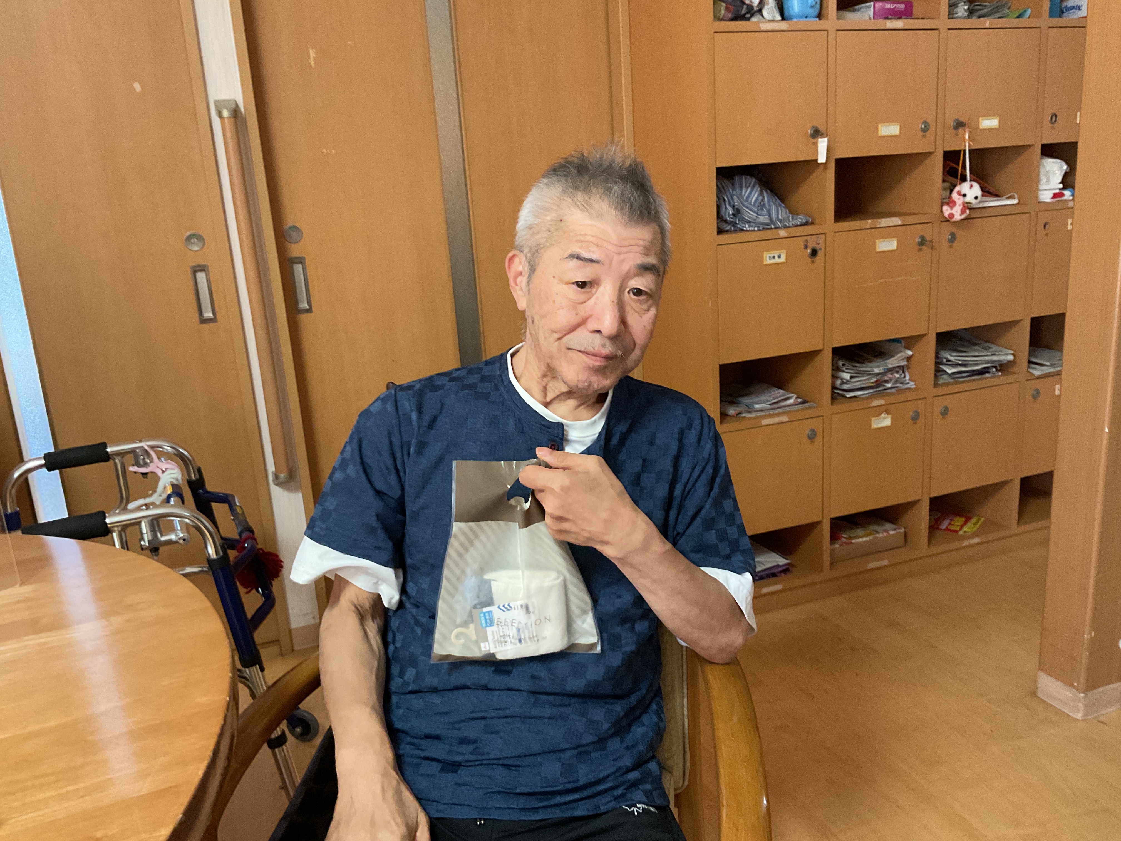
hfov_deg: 61.7
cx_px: 560
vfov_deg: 48.2
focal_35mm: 29
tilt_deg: -15.7
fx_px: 939
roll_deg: +2.3
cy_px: 420
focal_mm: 3
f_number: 1.8
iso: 250
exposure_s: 1/60
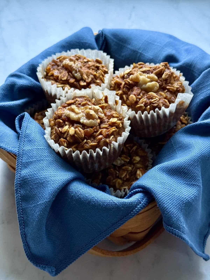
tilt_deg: -49.7
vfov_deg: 39.7
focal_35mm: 48
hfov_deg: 30.3
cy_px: 140
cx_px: 105
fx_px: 388
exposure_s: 1/40
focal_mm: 6.76
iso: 400
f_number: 1.78
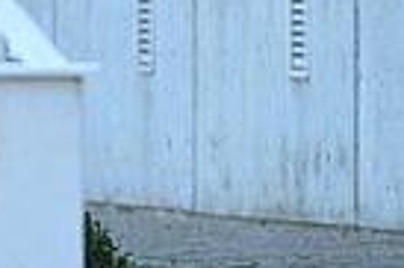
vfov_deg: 1.5
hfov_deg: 2.2
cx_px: -413
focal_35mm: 932
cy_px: -116
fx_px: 10447
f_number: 5.6
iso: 1600
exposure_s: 1/1250
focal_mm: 220
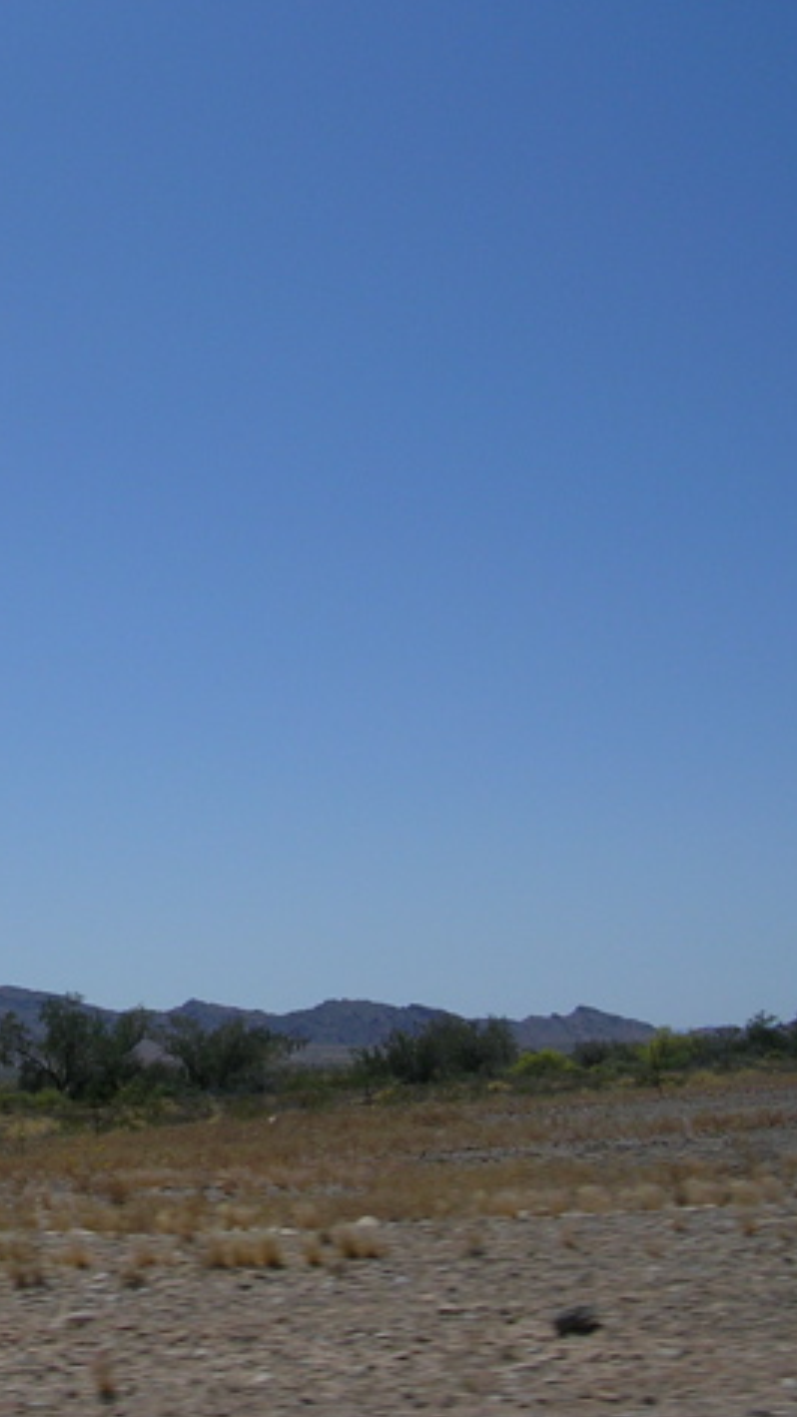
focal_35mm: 56
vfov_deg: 37.2
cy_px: 707
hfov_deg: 20.9
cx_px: 57
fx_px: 2104
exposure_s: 1/782
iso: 50
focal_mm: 5.8
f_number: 5.6
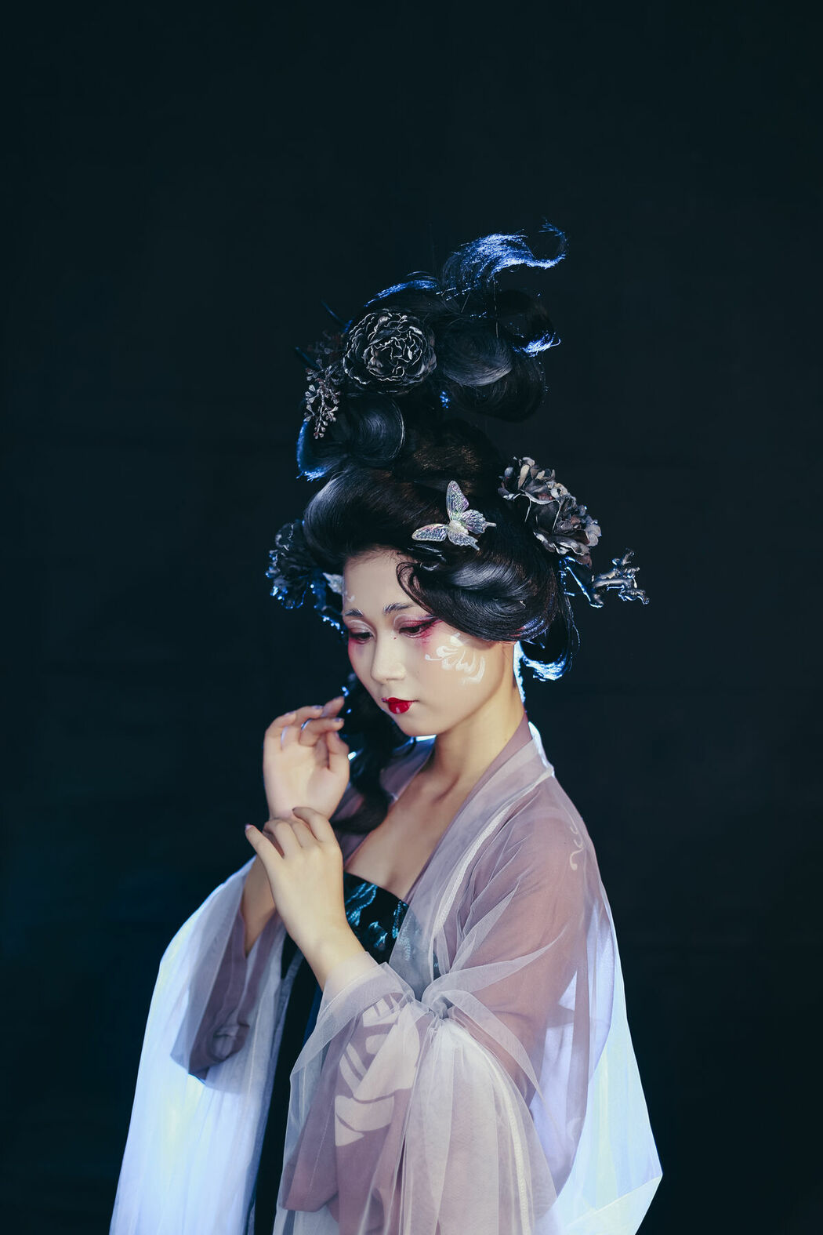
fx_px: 1680
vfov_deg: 40.3
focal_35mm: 49
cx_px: 412
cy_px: 618
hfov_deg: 27.5
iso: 320
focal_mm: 50
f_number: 2
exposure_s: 1/100
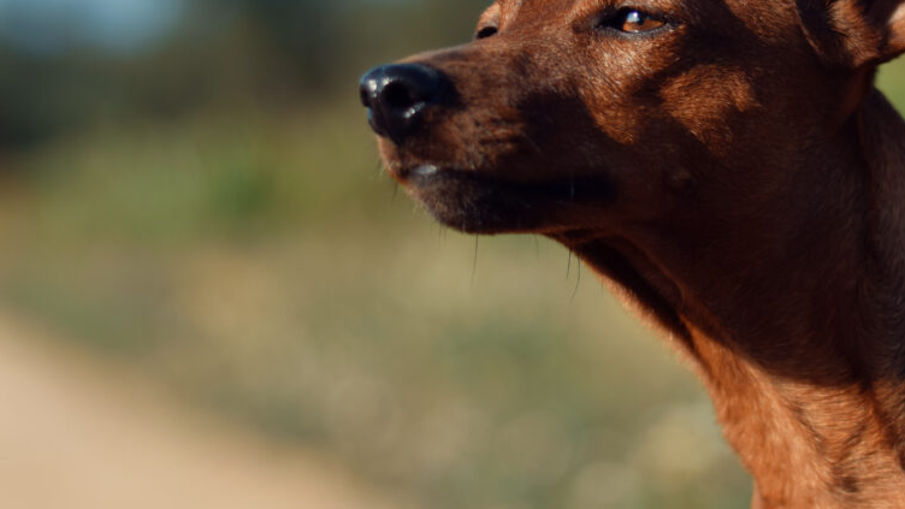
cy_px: 256
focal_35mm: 107
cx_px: 604
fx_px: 2568
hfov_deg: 19.9
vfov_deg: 11.3
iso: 100
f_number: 2.2
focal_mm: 50
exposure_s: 1/4000
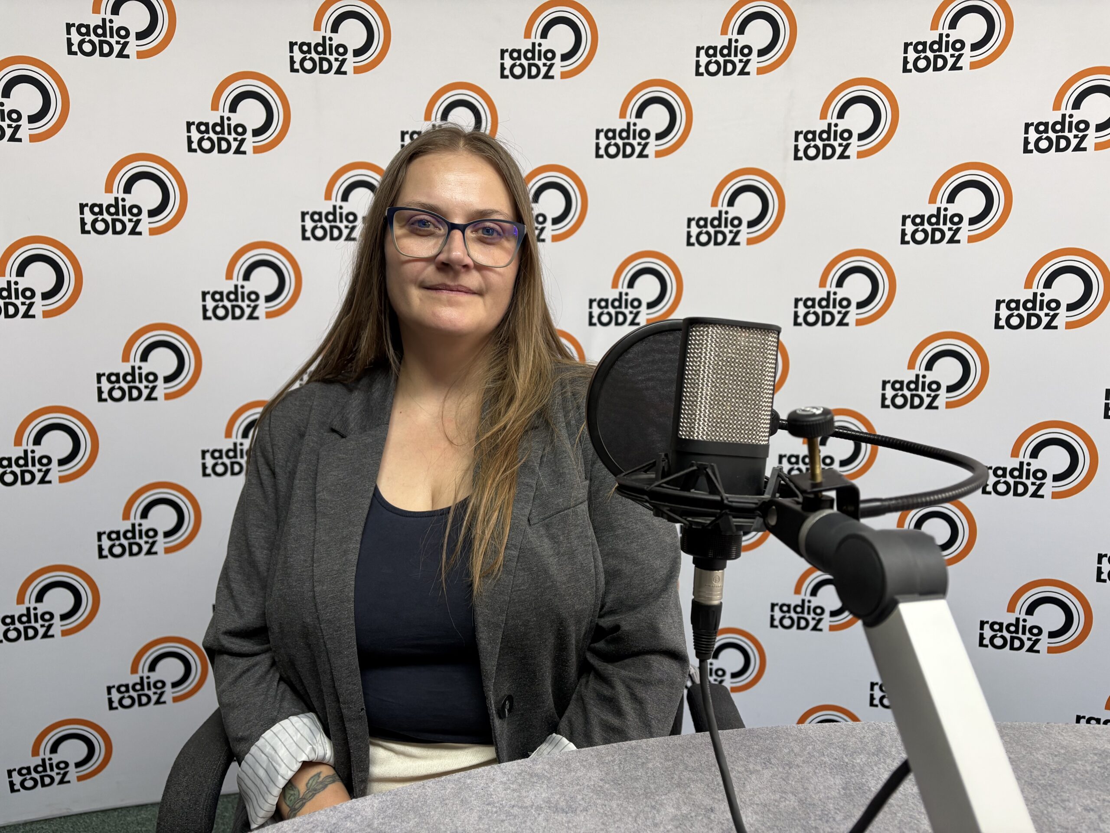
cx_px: 555
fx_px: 834
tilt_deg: -7.6
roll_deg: -0.6
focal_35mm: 26
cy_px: 416
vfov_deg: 53.1
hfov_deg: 67.3
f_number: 1.6
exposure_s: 1/96
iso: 125
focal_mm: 5.96
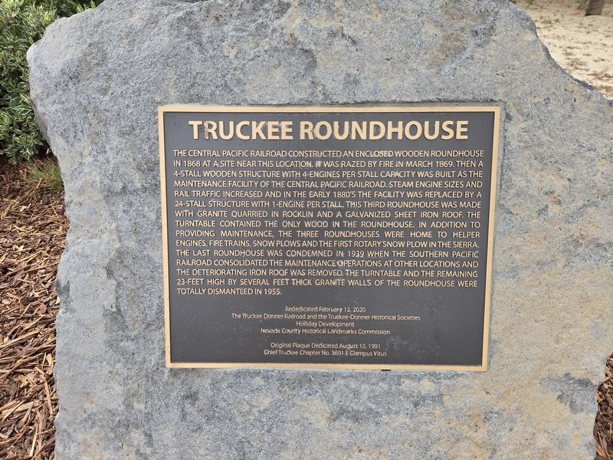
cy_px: 230
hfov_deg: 73.9
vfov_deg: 58.9
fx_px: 407
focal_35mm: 23
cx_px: 306
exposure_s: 1/529
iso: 25
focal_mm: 5.4
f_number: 1.8
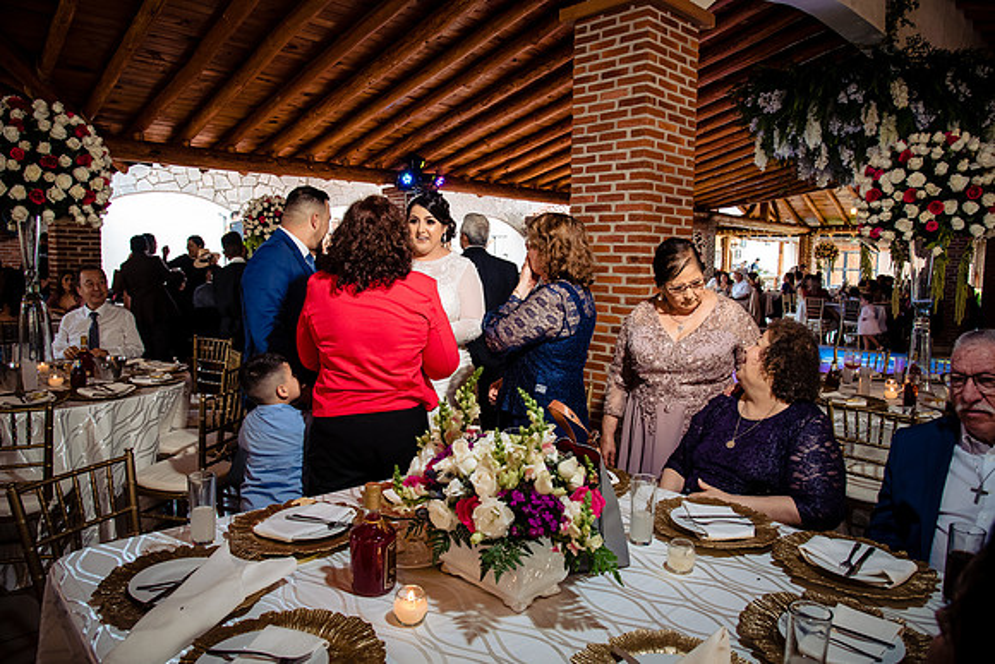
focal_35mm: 24
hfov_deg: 73.7
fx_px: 663
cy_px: 332
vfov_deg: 53.2
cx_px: 498
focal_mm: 24
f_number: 7.1
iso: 2000
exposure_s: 1/100
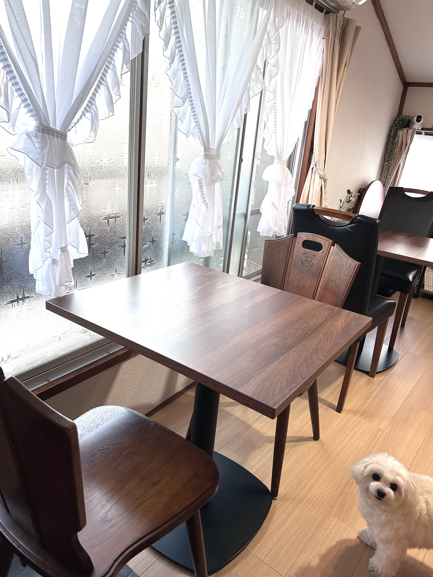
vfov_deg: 67.3
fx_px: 434
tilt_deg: -20.5
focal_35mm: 26
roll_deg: -6.0
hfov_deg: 53.1
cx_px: 216
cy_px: 288
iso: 125
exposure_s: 1/100
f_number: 1.5
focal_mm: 5.7
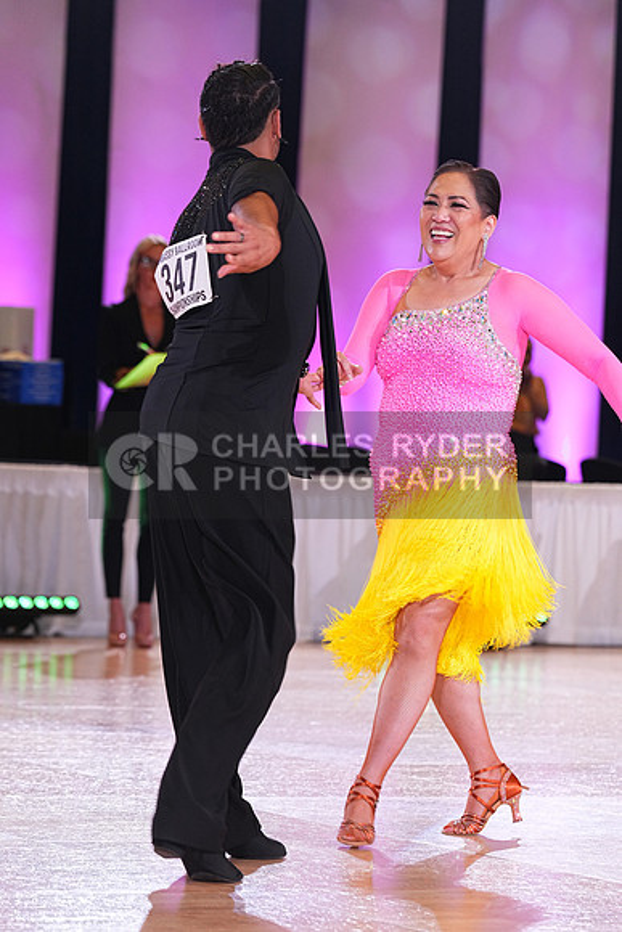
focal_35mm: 166
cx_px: 311
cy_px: 466
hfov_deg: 8.3
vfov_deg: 12.4
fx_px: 4299
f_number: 5
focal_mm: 166
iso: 2000
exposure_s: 1/200
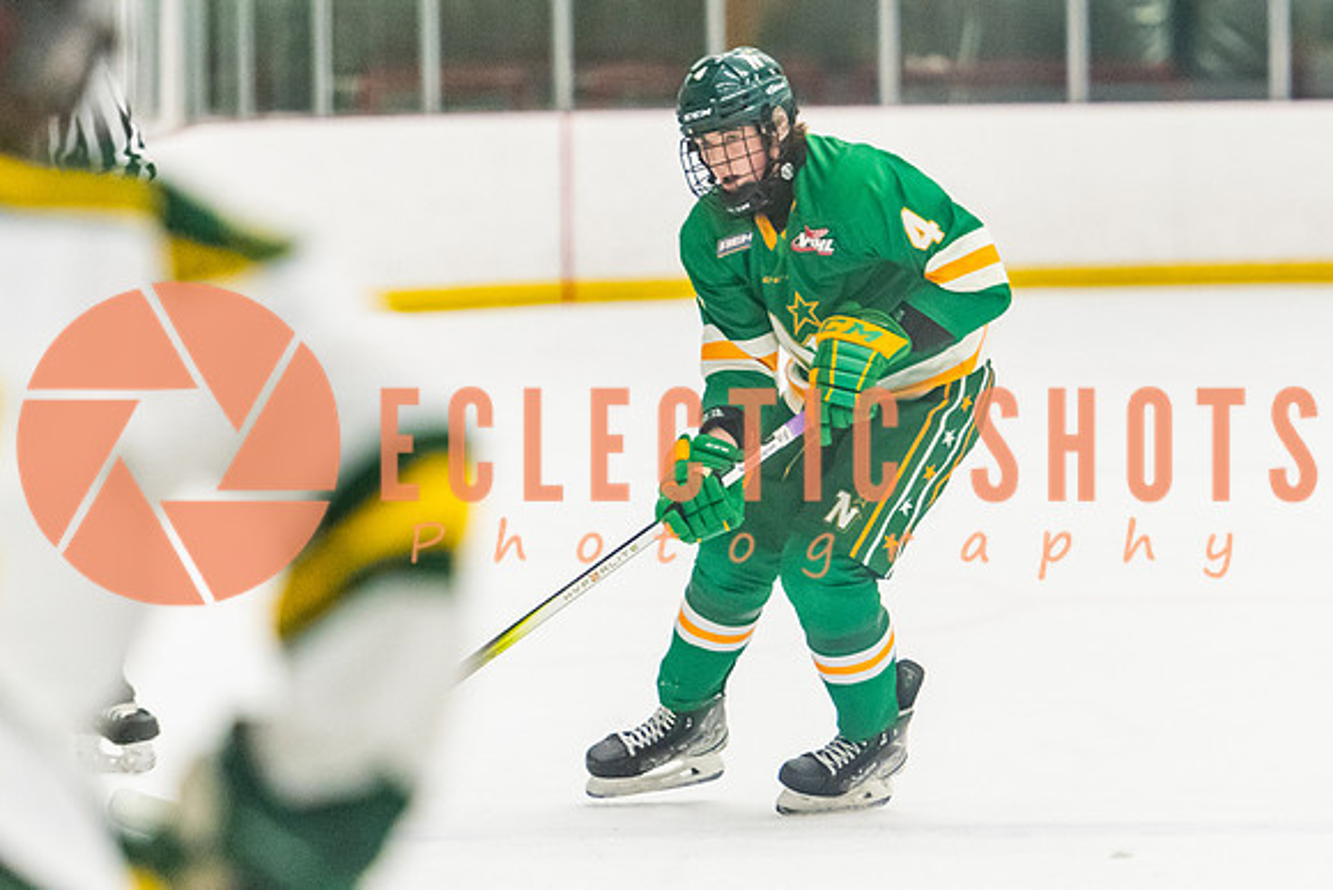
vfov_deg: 4.9
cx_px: 866
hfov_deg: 7.3
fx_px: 10430
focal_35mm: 282
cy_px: 459
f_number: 2.8
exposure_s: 1/800
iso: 3200
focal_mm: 155
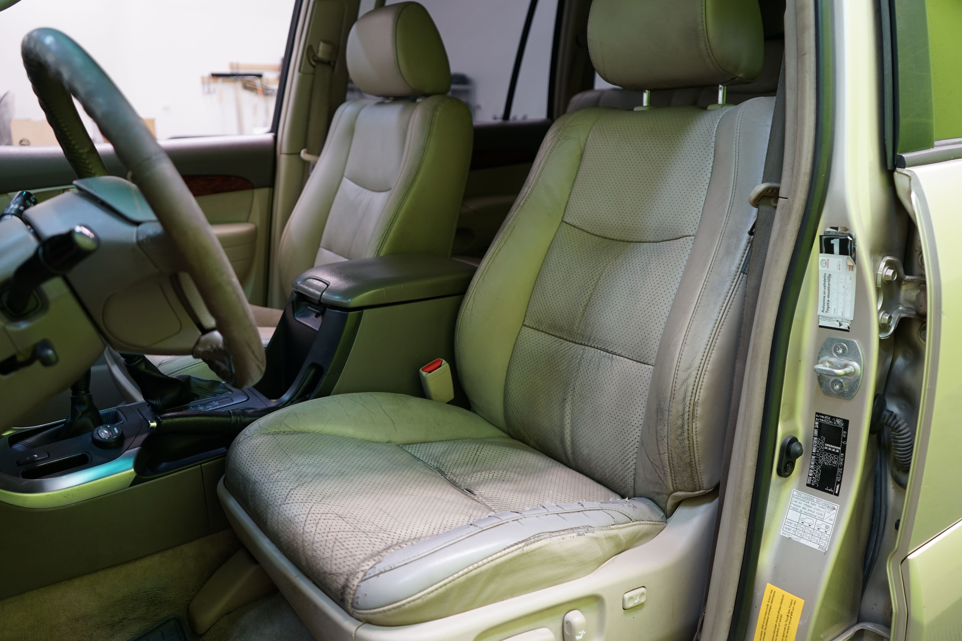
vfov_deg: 46.4
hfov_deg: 65.5
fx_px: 748
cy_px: 320
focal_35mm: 28
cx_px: 481
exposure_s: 1/30
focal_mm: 28
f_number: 3.5
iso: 500
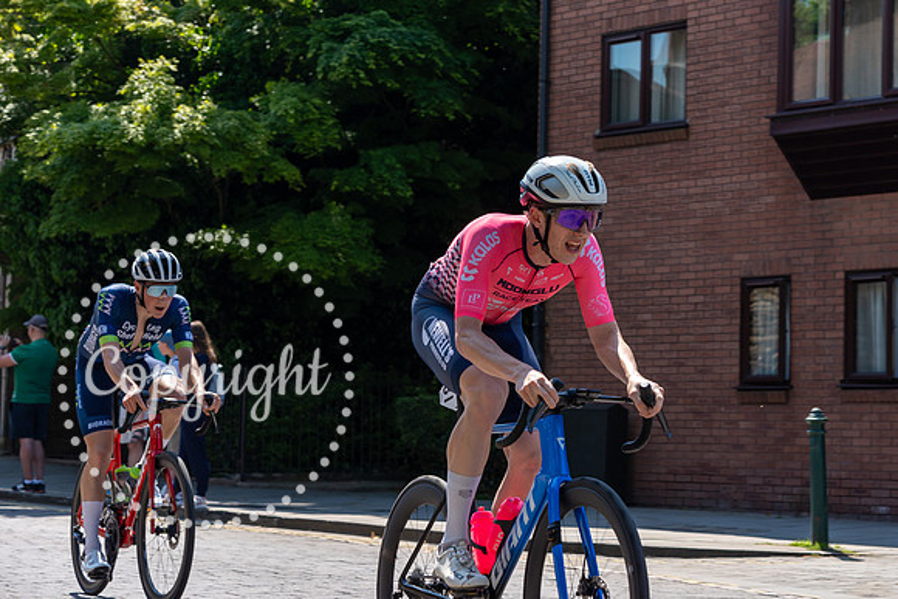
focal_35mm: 86
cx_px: 559
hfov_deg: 23.5
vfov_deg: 15.8
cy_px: 230
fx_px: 2157
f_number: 5
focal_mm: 68
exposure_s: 1/800
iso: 160
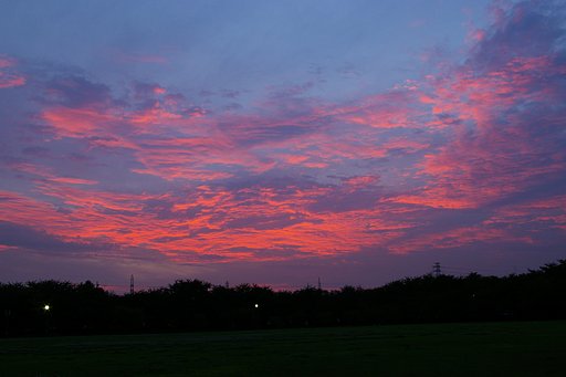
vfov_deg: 34.2
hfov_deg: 49.6
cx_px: 283
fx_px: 613
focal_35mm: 39
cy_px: 188
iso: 400
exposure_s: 1/8
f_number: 13
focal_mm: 26
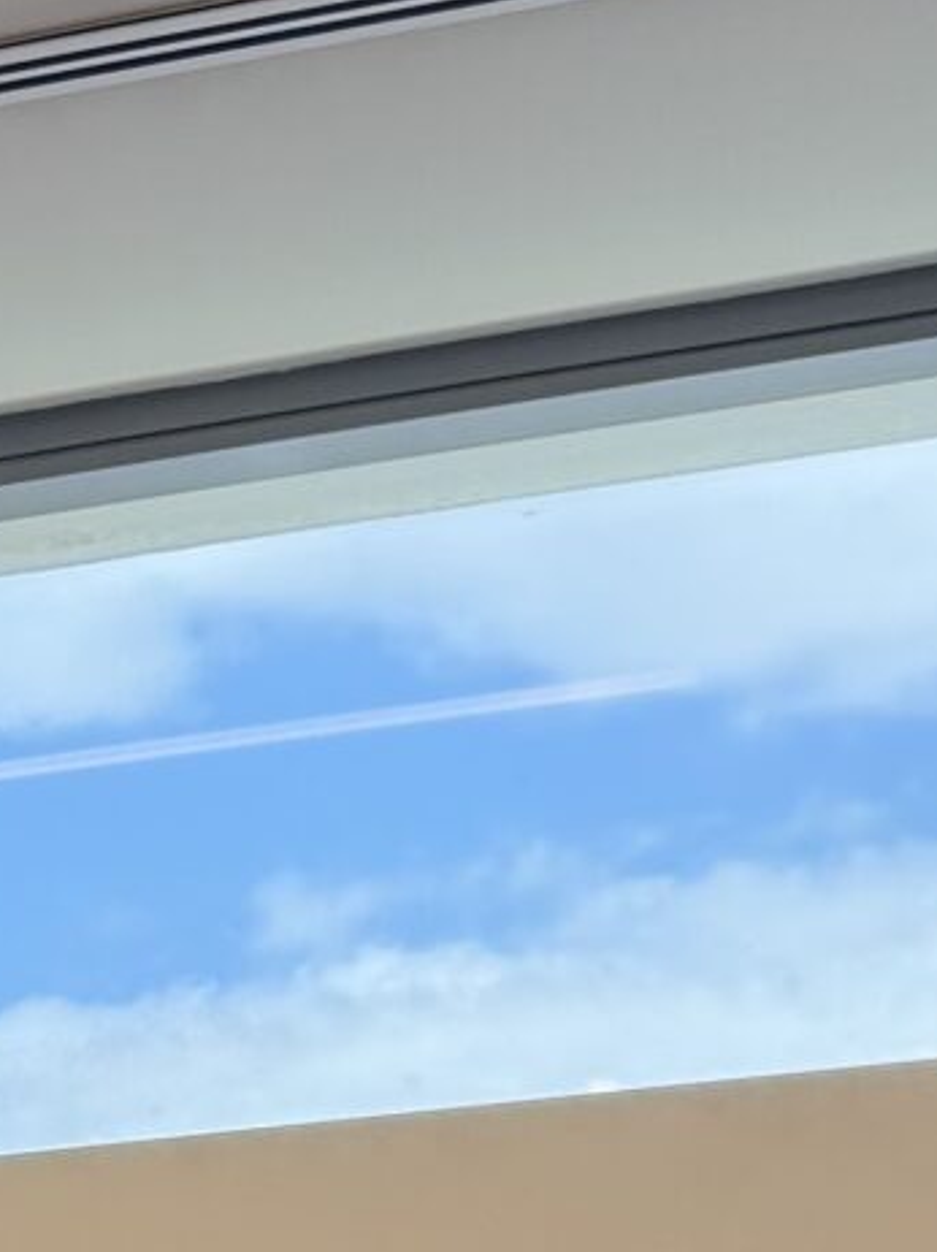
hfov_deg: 9.9
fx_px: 4805
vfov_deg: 14.1
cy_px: 1707
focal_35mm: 133
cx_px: -1276
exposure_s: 1/225
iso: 160
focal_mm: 6.76
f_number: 1.78
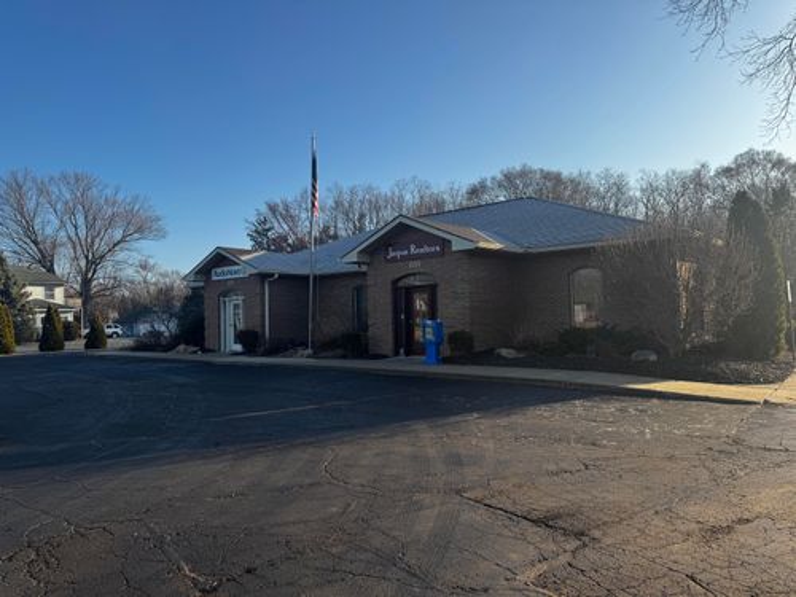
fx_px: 552
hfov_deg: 71.6
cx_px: 398
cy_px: 298
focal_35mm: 24
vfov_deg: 56.8
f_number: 1.78
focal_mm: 6.76
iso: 80
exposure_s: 1/2506
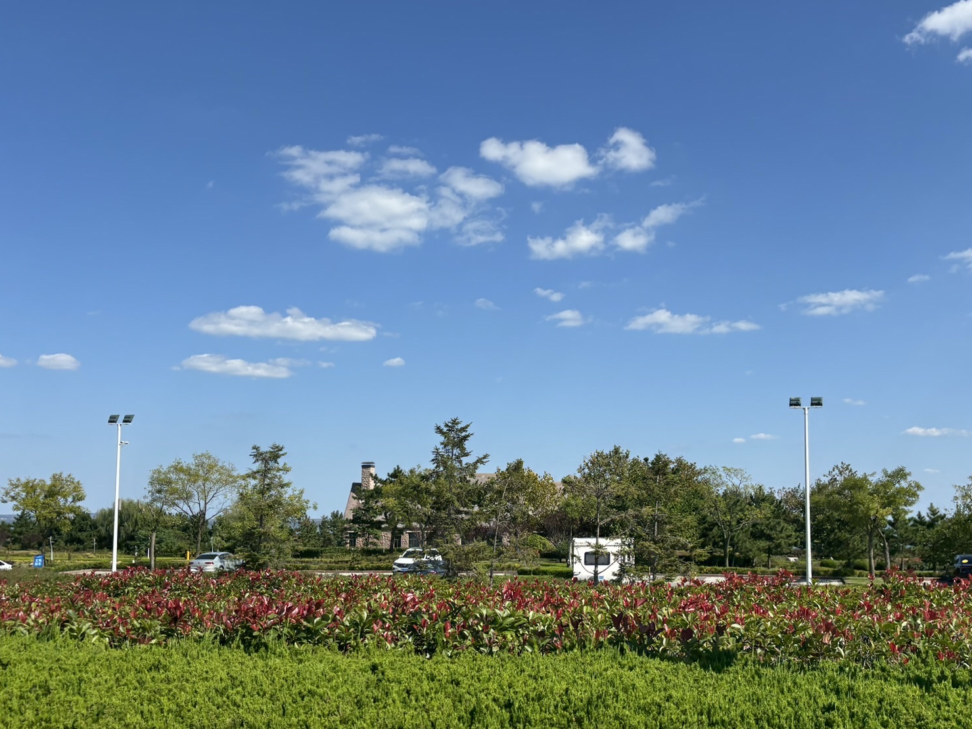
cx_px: 524
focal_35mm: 36
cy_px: 435
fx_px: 1011
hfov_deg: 51.3
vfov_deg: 39.5
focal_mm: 5.96
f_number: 1.6
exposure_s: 1/3534
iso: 50
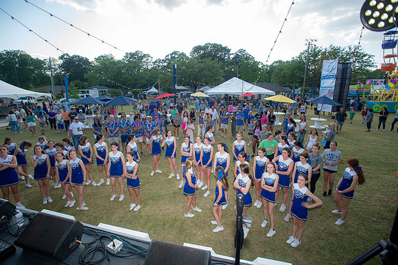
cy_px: 132
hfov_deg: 93.3
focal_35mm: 17
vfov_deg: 70.4
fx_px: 188
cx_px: 199
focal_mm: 17
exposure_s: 1/250
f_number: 4.5
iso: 100
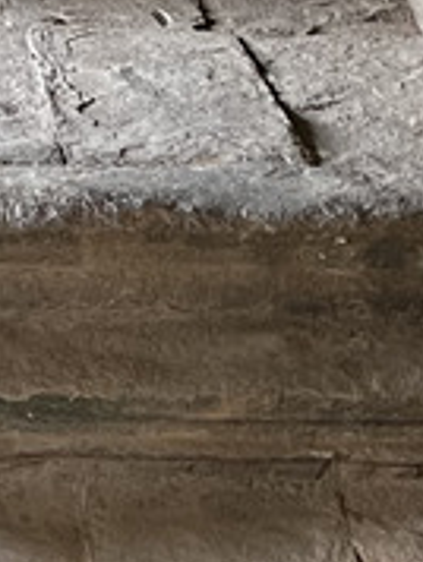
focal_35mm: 175
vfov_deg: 9.9
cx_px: -177
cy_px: -808
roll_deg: -0.4
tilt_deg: +0.5
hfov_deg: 8.4
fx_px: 2844
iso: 320
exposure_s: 1/60
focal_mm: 5.7
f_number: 1.5
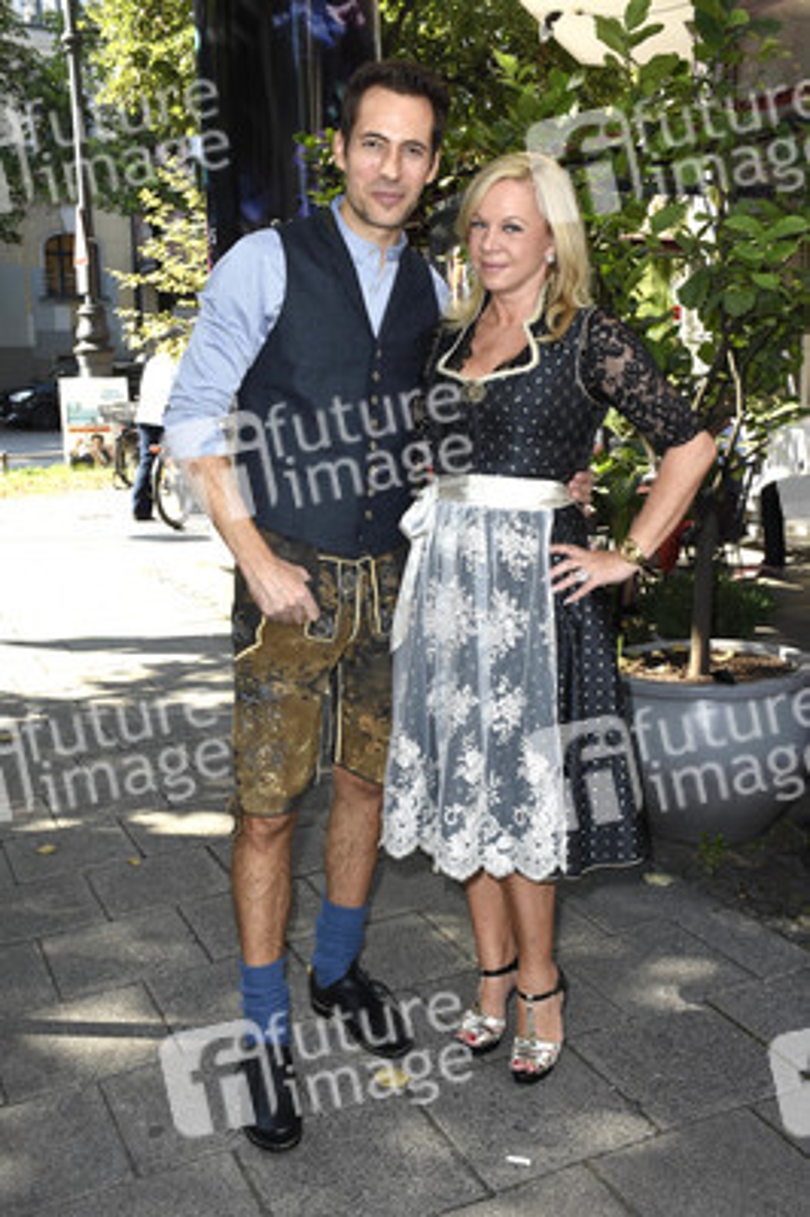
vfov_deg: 49.6
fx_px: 1318
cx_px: 405
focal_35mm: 39
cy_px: 608
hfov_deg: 34.2
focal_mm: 26
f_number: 8
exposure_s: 1/160
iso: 500
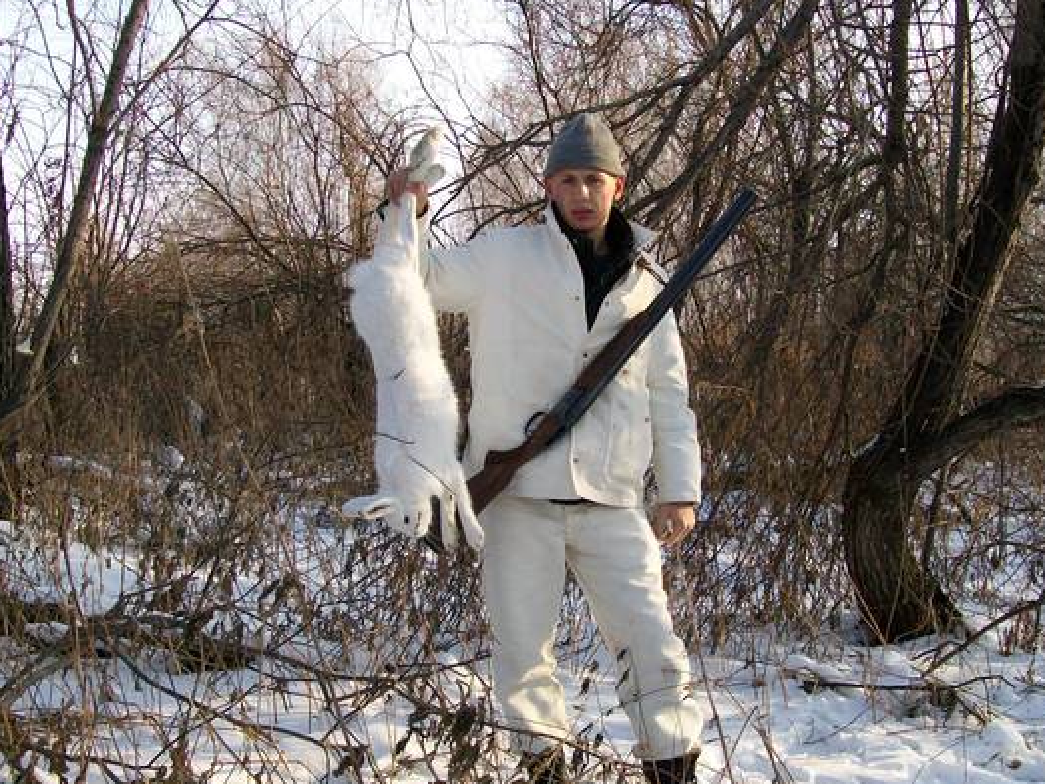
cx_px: 498
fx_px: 1449
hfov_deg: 39.6
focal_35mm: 48
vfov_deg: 30.2
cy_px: 445
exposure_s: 1/400
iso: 64
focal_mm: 6
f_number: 2.7
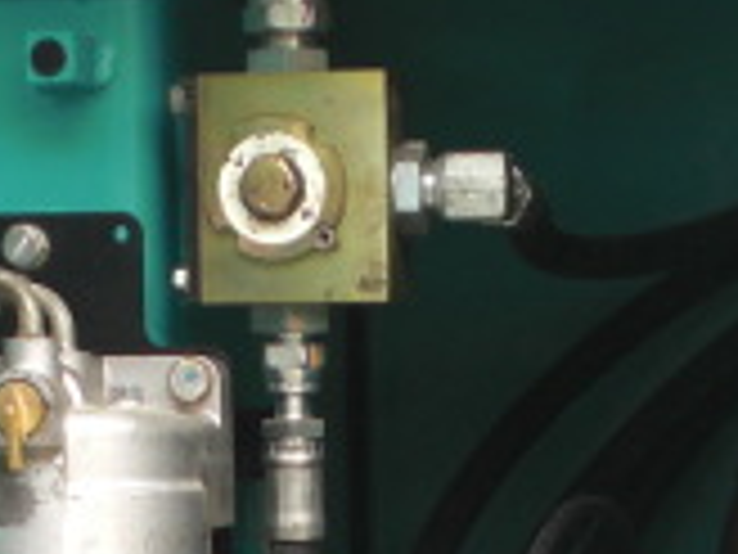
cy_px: 991
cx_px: 418
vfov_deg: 9.5
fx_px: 3155
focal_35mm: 148
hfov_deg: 13.3
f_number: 3.1
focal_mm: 6.3
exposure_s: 1/125
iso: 100
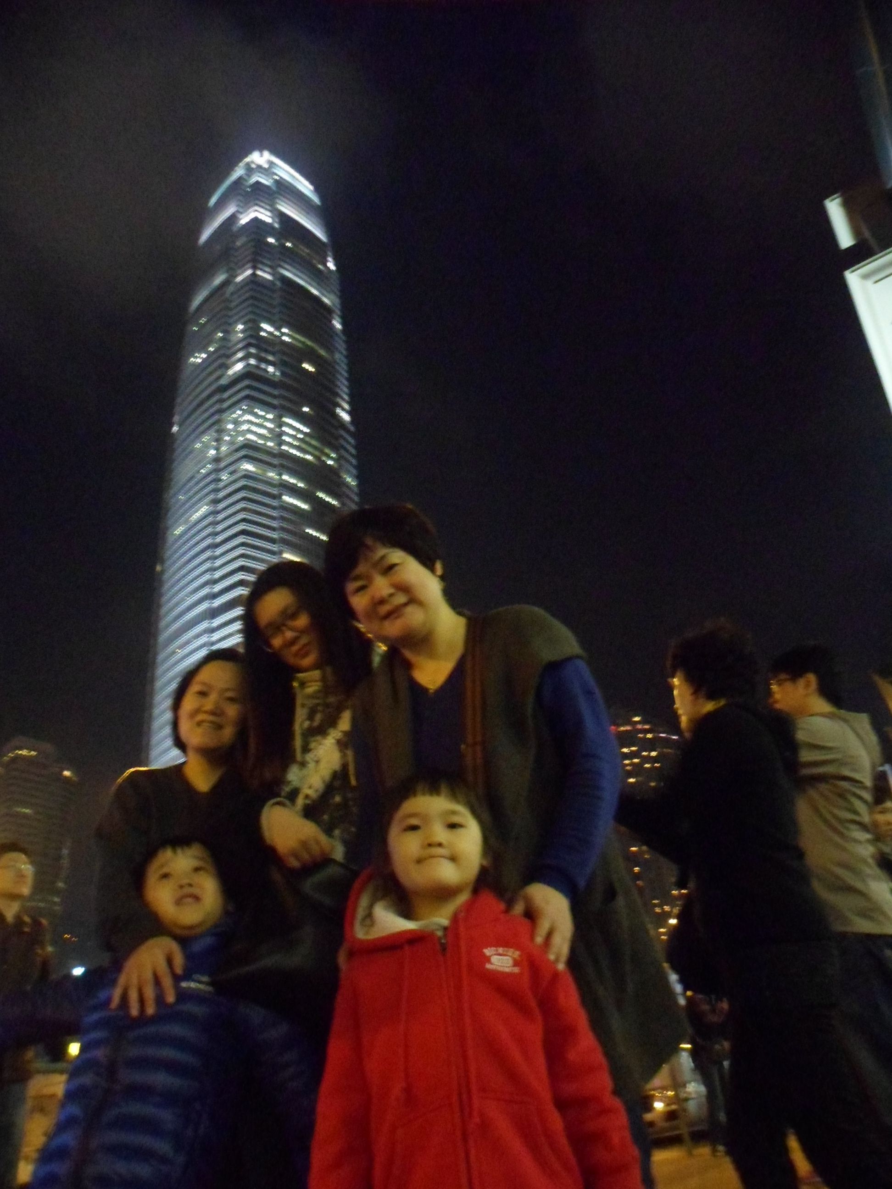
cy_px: 594
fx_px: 893
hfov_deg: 53.1
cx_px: 446
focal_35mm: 26
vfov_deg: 67.3
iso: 800
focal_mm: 4.9
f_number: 3.3
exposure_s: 1/8
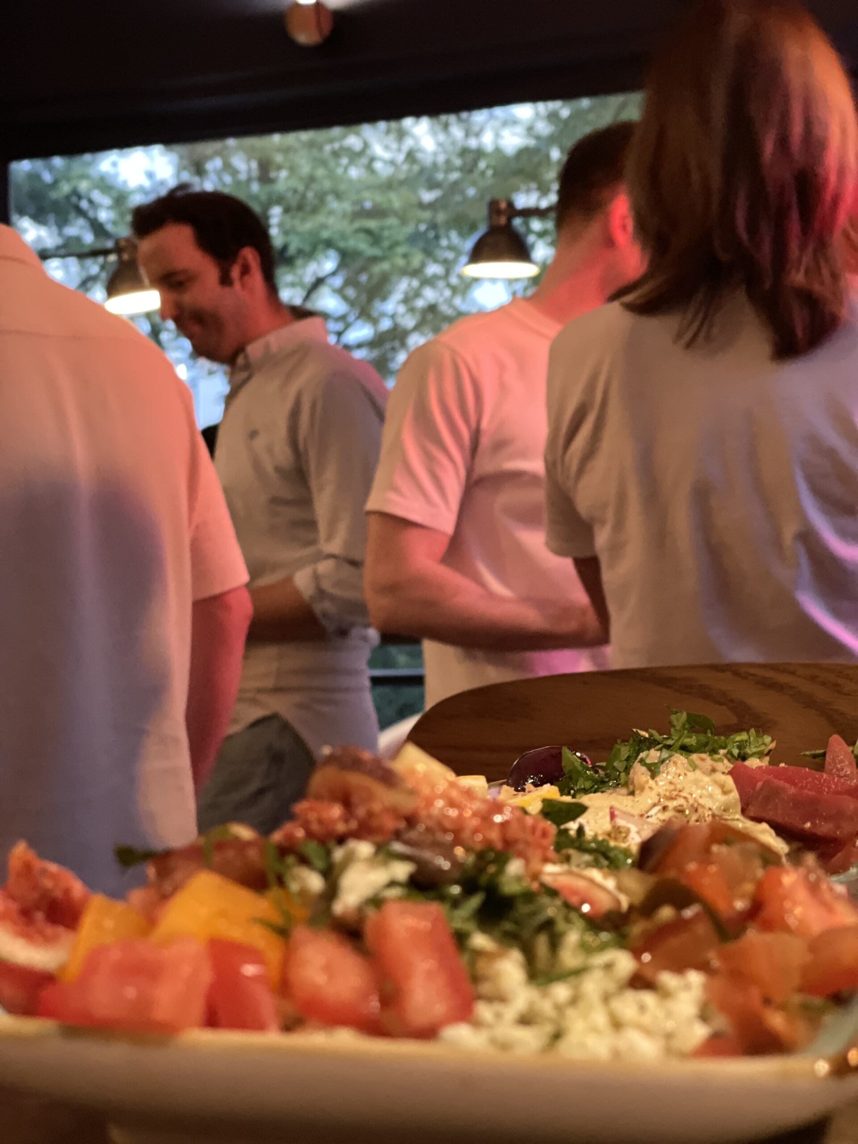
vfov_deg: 36.8
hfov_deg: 28.0
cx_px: 429
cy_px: 572
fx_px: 1719
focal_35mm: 52
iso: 400
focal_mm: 6
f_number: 2
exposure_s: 1/14
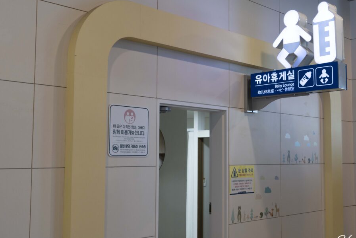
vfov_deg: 28.1
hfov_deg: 41.1
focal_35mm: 48
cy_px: 118
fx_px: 475
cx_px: 197
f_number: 5.6
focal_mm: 42
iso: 1250
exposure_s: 1/160
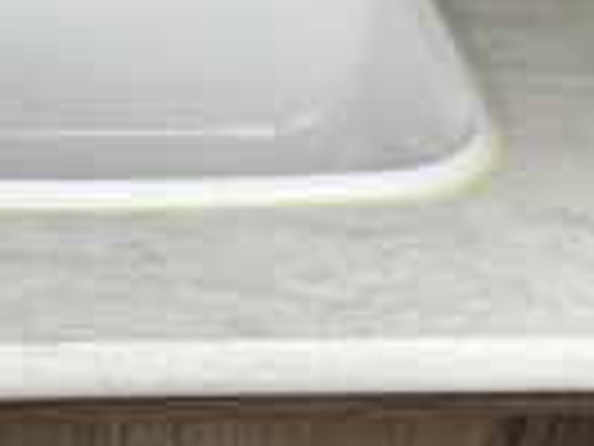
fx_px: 1510
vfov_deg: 16.5
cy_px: 18
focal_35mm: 88
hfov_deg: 22.1
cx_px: 166
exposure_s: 1/383
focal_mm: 3
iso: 25
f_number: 1.8
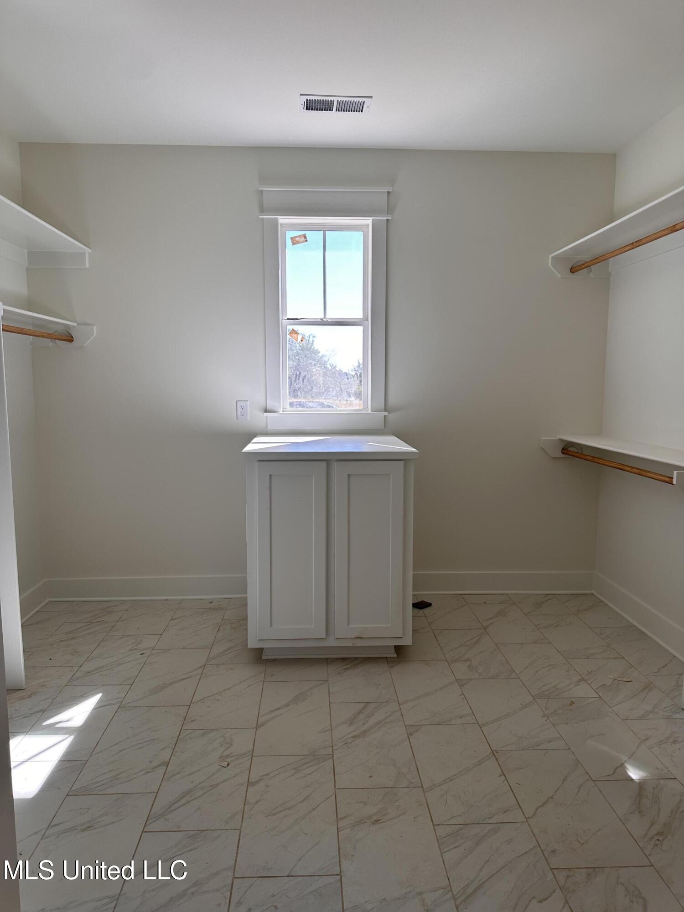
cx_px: 342
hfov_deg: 56.8
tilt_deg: -7.3
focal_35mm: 24
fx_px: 632
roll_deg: -0.7
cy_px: 456
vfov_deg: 71.6
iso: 80
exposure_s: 1/511
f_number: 1.78
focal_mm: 6.86
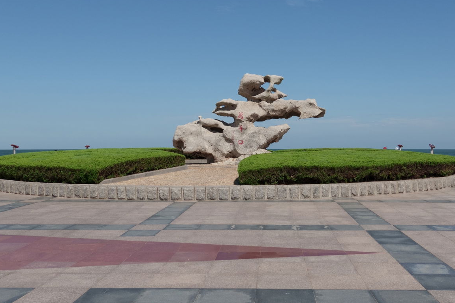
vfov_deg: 32.9
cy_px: 86
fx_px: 506
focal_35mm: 40
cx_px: 255
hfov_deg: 48.4
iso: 100
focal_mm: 9
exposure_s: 1/1000
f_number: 5
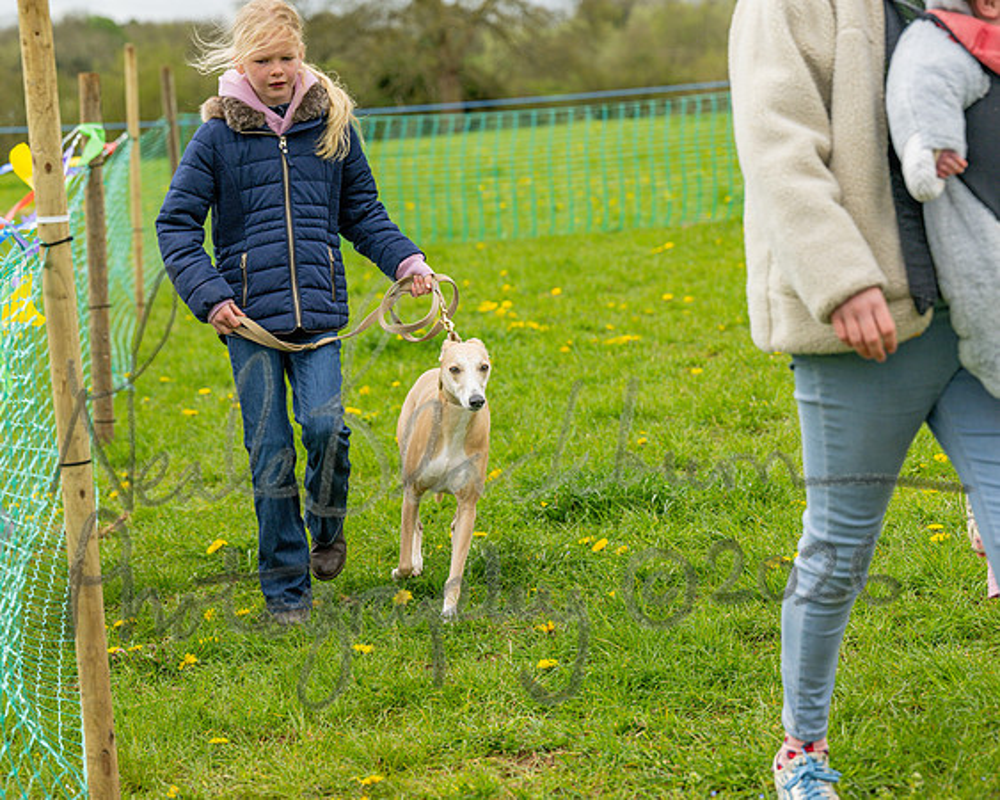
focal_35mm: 92
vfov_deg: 16.6
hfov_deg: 20.7
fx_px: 2732
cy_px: 400
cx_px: 504
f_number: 4.5
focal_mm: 82
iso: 400
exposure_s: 1/2000
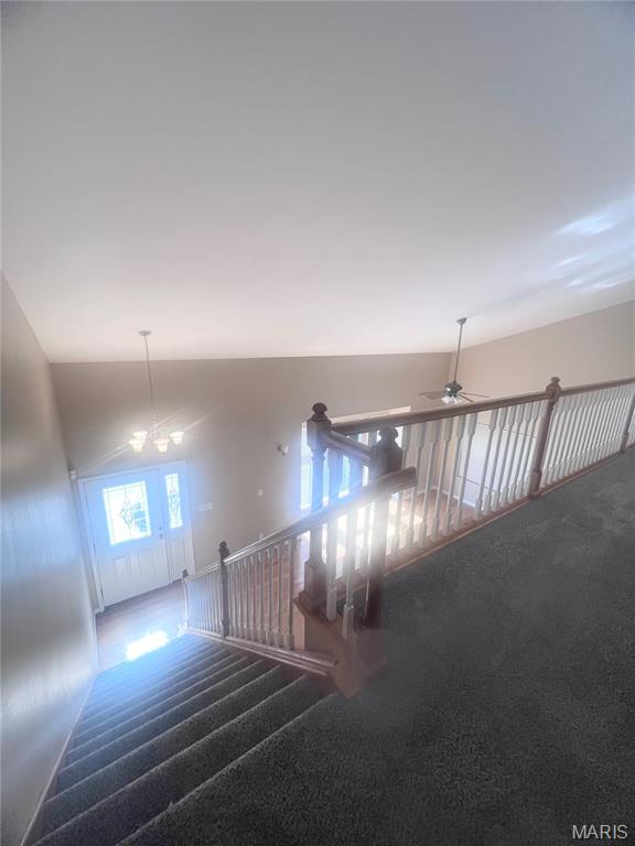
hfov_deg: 89.9
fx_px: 318
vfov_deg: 106.2
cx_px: 318
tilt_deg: -14.8
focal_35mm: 13
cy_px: 423
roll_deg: -0.6
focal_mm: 1.57
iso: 80
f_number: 1.8
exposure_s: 1/120
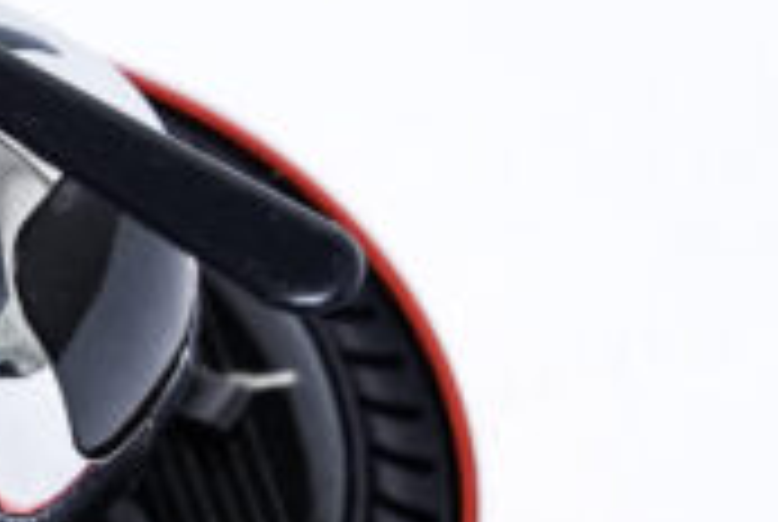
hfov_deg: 7.2
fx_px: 6126
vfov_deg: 4.9
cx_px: -117
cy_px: 374
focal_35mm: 283
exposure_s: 1/250
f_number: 9
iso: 3200
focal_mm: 70
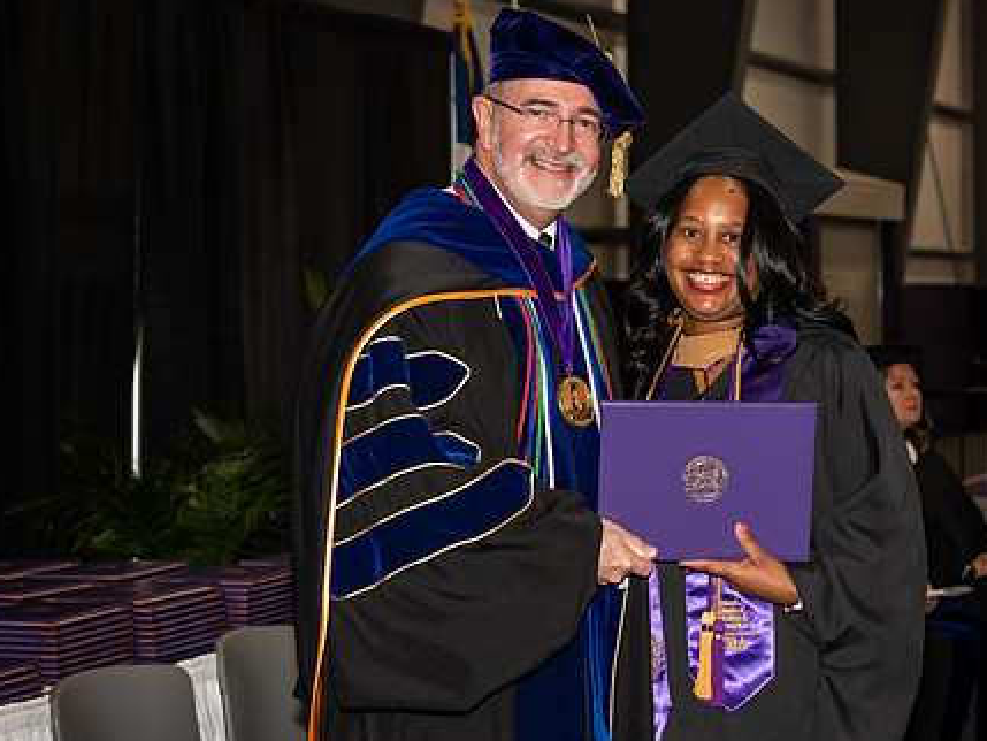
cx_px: 617
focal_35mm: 91
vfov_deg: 16.2
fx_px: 2595
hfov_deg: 21.5
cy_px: 404
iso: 1000
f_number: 5.6
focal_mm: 70
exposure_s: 1/200
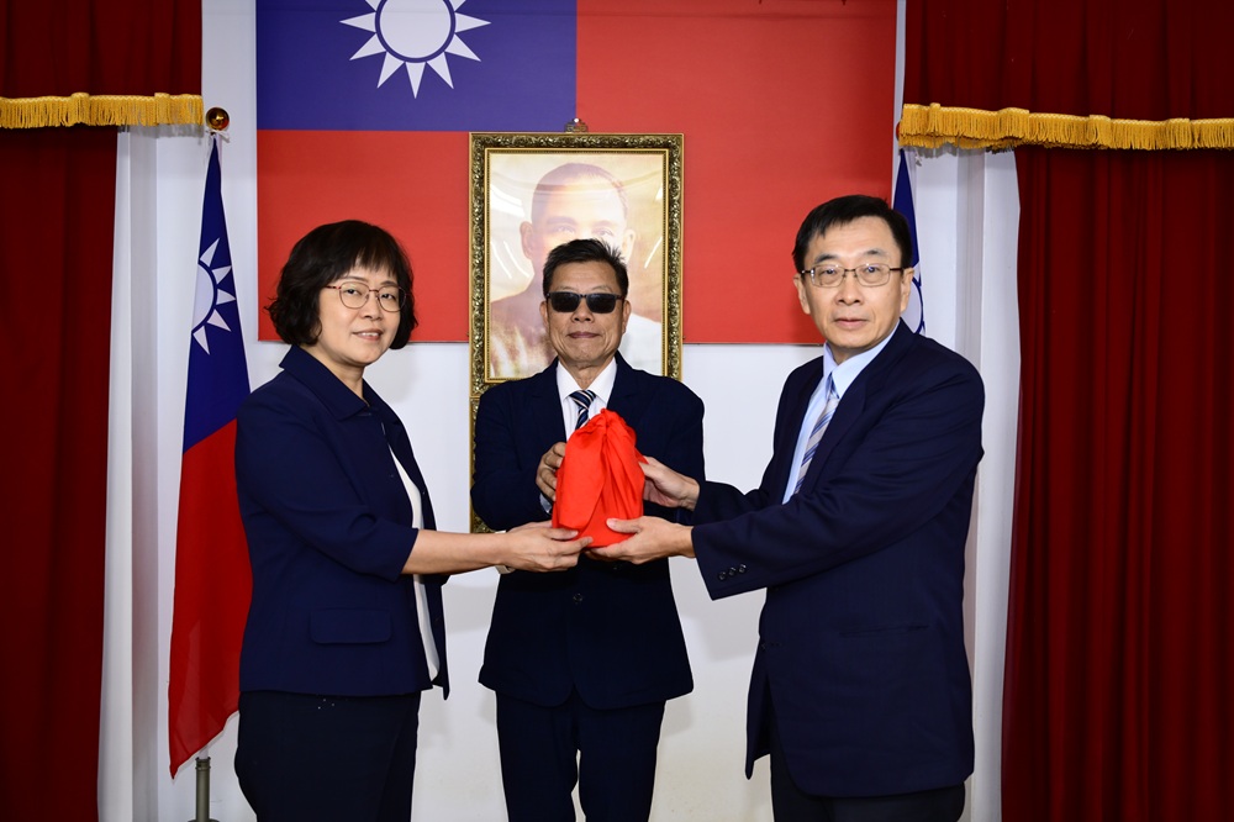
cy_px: 411
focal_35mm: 42
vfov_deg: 31.9
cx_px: 617
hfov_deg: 46.4
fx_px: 1439
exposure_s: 1/50
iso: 640
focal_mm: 42
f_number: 4.5
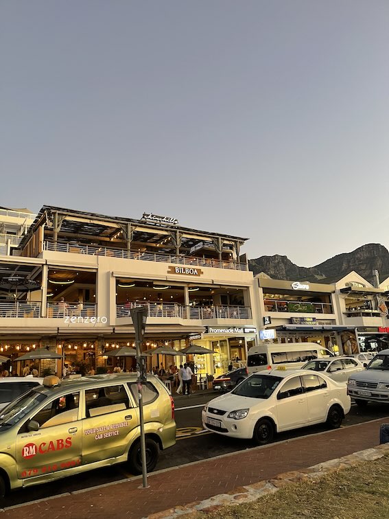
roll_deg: +4.5
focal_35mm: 25
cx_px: 194
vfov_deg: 69.4
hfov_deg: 54.9
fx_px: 375
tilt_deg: +15.5
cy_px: 260
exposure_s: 1/50
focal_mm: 5.1
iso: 160
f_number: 1.6
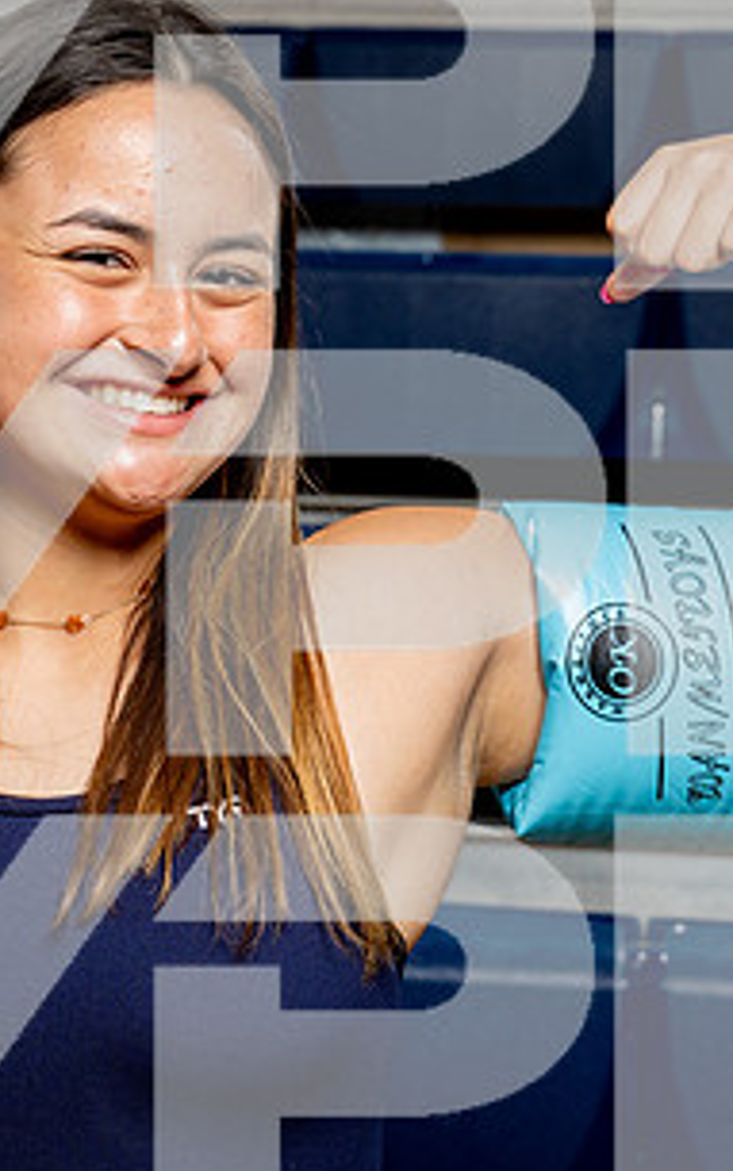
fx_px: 3958
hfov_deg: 10.5
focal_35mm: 124
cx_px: 92
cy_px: 555
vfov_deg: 16.8
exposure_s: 1/250
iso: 320
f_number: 8
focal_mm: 64
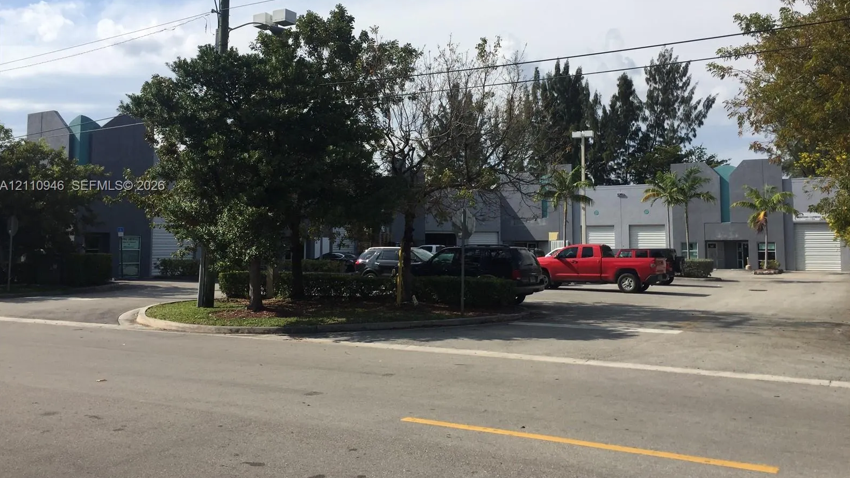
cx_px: 428
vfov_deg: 36.5
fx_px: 721
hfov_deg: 61.0
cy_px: 187
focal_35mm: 32
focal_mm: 4.15
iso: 32
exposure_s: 1/3300
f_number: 2.2
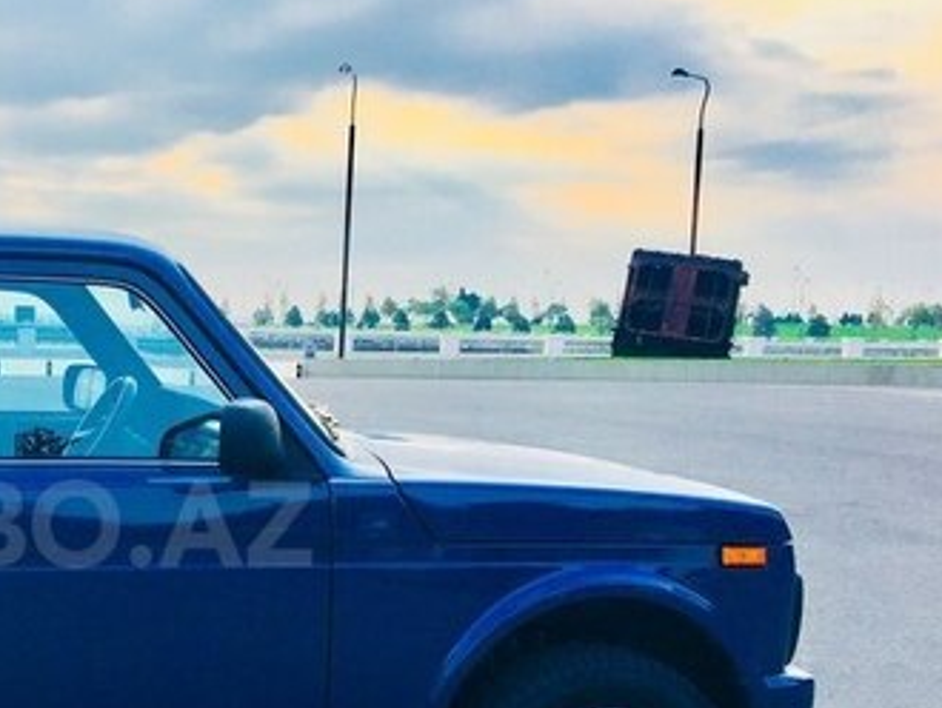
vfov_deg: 25.0
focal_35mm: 58
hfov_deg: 31.0
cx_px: 20
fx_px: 1579
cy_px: 524
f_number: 2.2
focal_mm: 4.15
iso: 25
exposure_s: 1/699
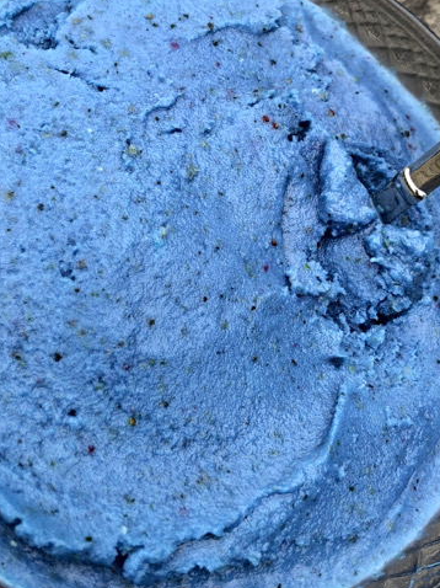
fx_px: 848
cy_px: 222
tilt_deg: -59.7
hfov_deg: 29.1
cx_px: 194
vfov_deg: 38.0
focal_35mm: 50
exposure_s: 1/150
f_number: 1.8
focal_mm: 3.99
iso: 20
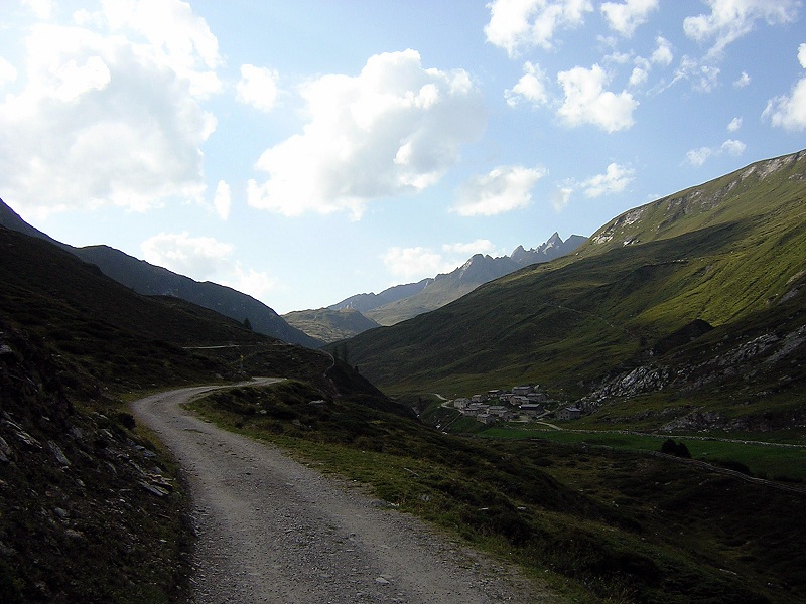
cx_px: 403
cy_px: 302
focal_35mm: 36
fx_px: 838
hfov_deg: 51.4
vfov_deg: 39.7
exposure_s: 1/288
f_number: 5.2
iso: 100
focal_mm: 4.7
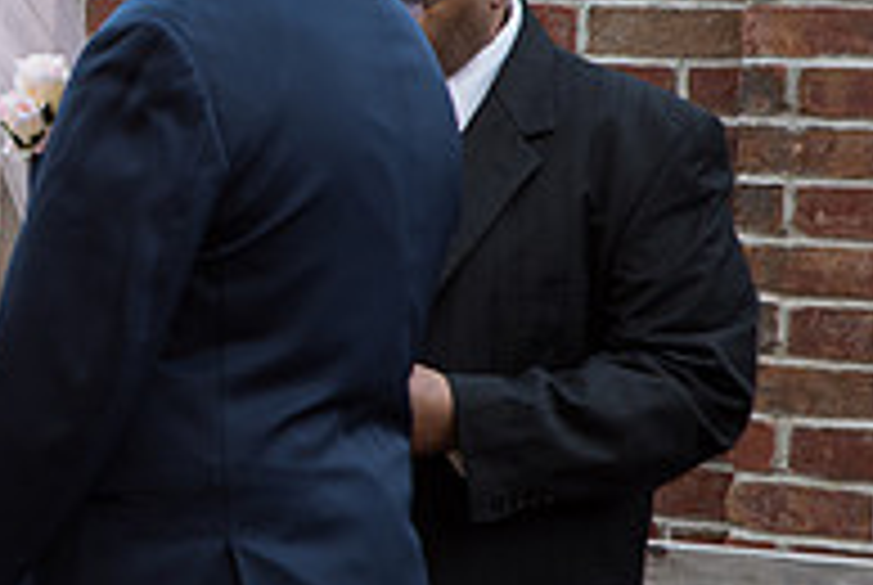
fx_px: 5076
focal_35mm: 209
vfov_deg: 6.6
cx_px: -338
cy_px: 133
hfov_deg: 9.6
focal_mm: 70
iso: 250
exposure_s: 1/200
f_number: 3.5
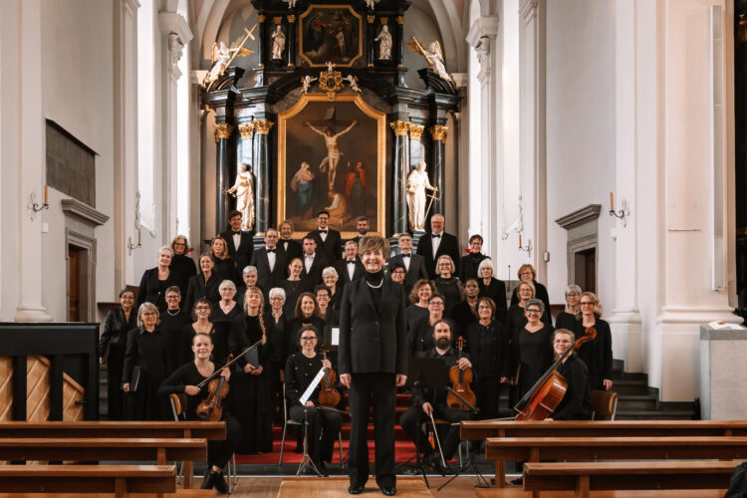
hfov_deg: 53.1
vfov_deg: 36.9
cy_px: 249
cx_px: 374
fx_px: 747
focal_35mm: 36
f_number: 5.6
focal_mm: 24
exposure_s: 1/100
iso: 2800
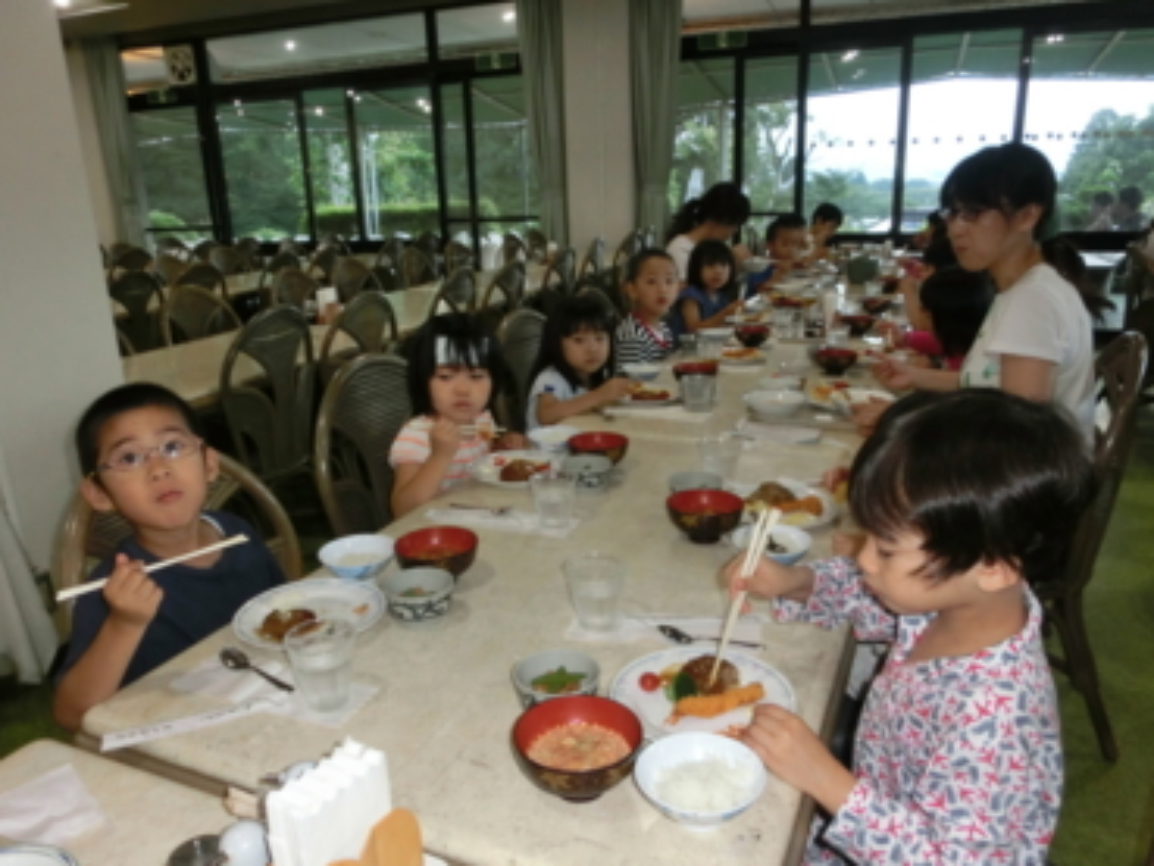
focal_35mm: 26
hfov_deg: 67.3
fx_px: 867
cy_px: 453
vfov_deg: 53.1
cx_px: 560
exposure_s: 1/60
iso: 400
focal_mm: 4.24
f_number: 3
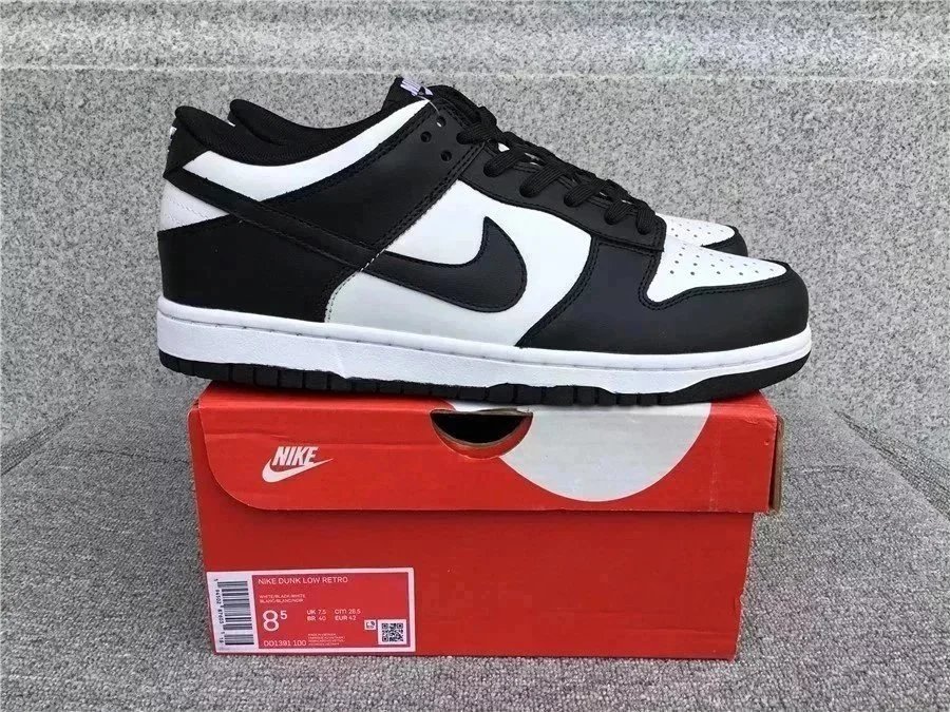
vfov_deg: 45.4
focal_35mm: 31
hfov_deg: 58.4
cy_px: 356
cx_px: 475
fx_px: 851
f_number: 2.4
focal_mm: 3.3
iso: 25
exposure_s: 1/791
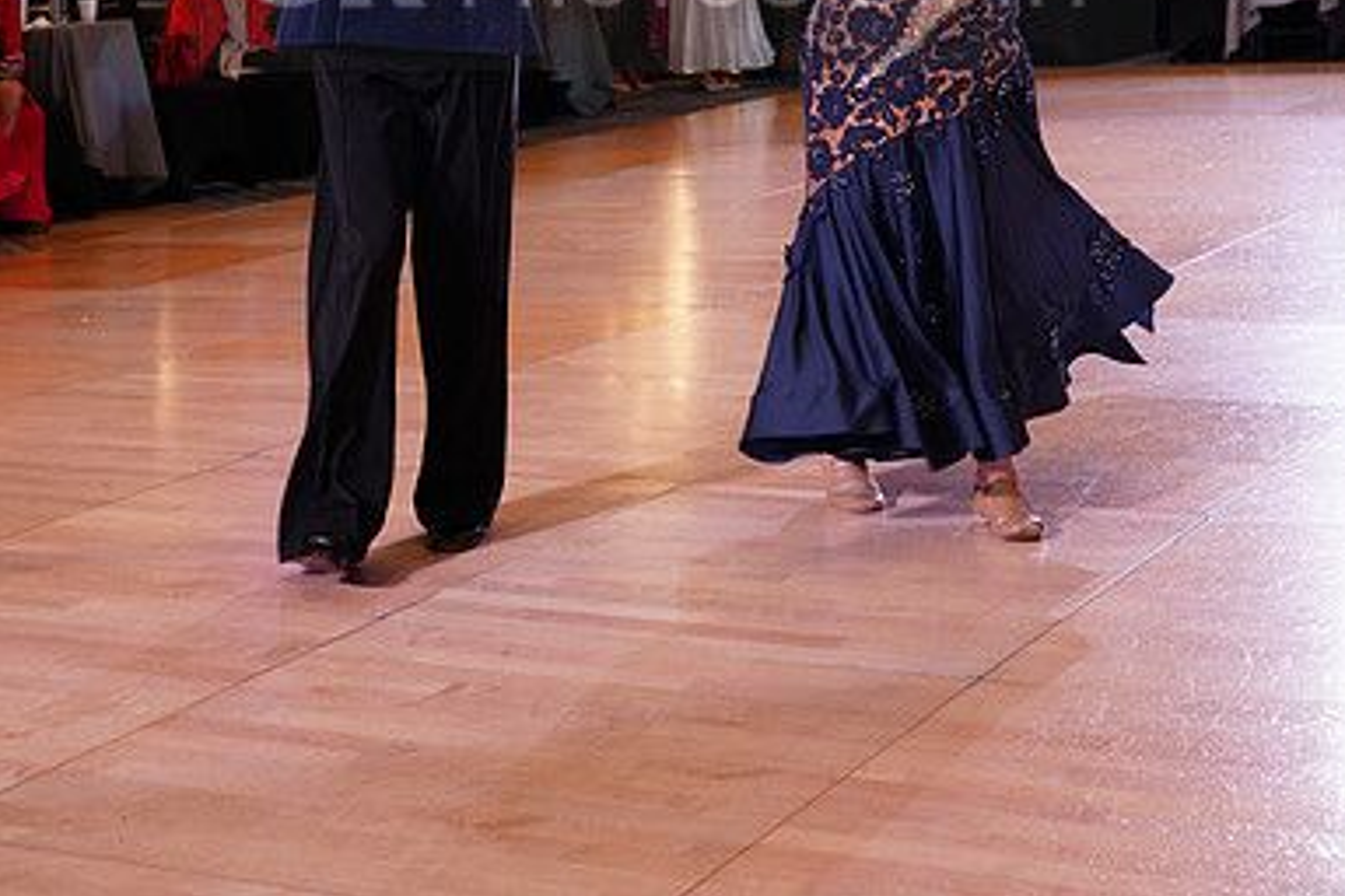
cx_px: 674
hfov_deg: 28.5
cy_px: -46
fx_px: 2652
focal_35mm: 71
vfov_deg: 18.6
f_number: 5
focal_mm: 47
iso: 1250
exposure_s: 1/160
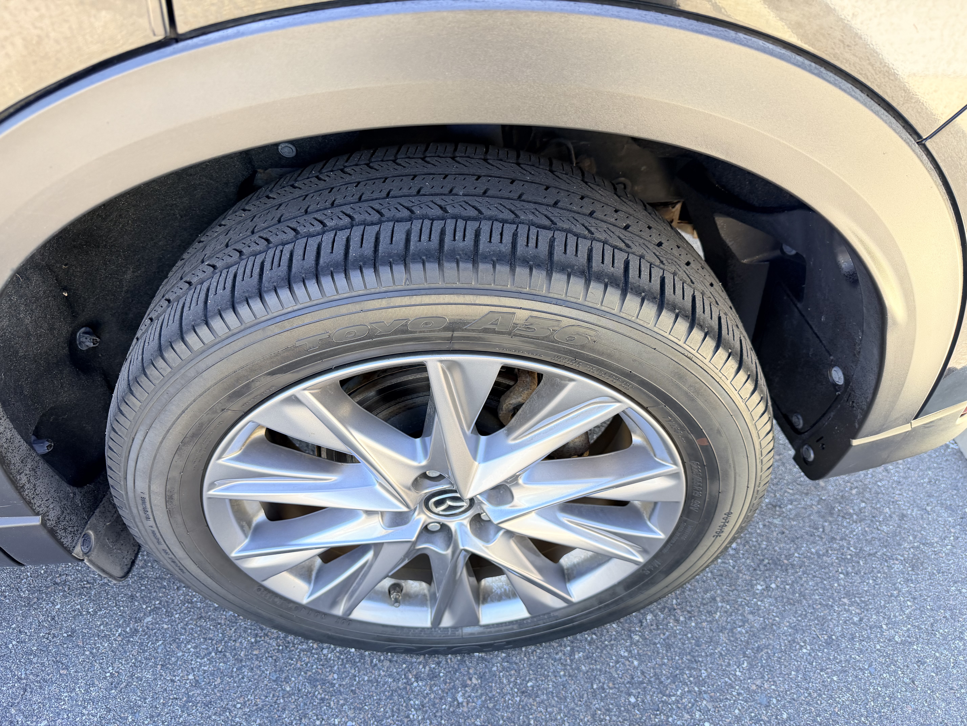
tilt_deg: -46.7
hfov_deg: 71.6
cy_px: 363
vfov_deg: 56.8
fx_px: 670
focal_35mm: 24
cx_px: 484
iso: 125
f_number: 1.78
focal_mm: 6.76
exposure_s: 1/209
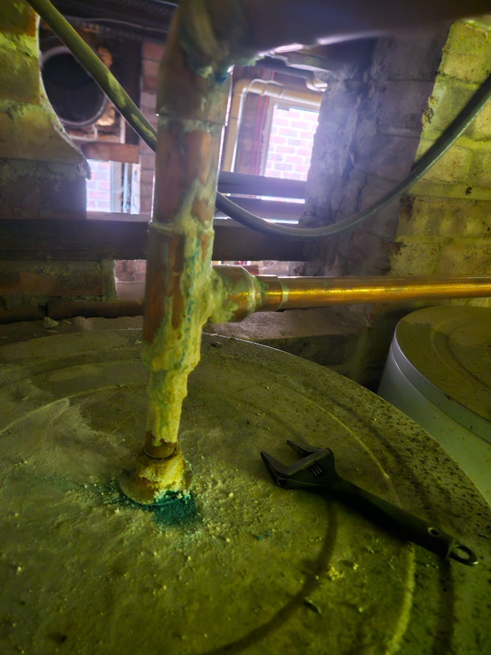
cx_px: 246
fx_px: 435
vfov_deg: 73.9
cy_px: 328
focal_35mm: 23
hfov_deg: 58.9
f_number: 1.8
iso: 1250
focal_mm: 5.4
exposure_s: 1/17
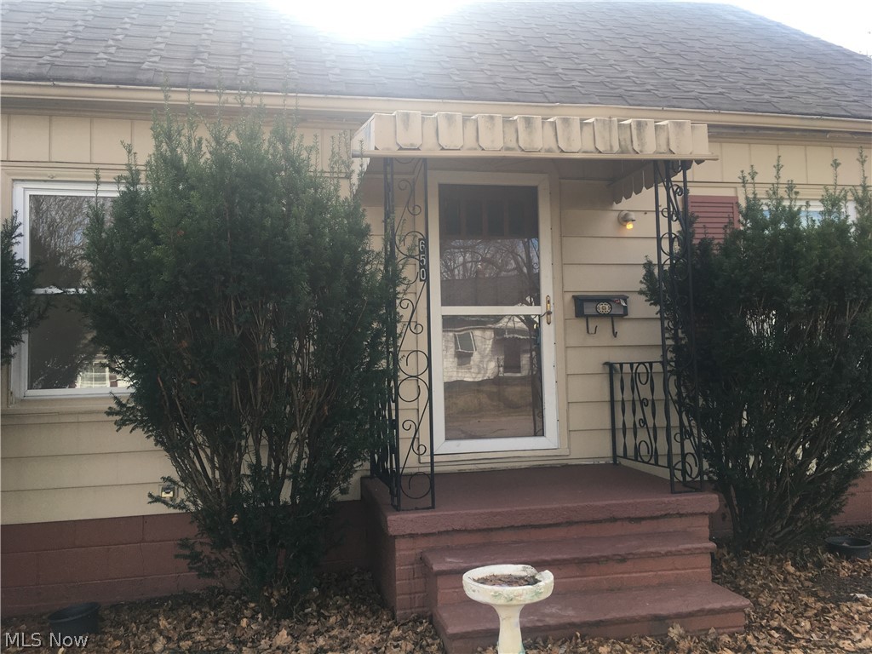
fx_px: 731
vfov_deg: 48.2
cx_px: 436
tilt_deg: +0.8
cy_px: 327
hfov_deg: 61.7
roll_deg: -1.1
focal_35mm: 29
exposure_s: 1/222
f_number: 2.2
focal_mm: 4.15
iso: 25
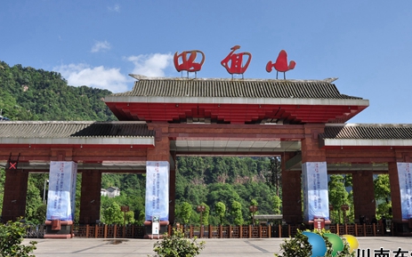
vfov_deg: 38.3
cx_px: 222
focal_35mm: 33
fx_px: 370
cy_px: 137
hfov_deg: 58.1
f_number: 11
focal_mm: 20
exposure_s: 1/200
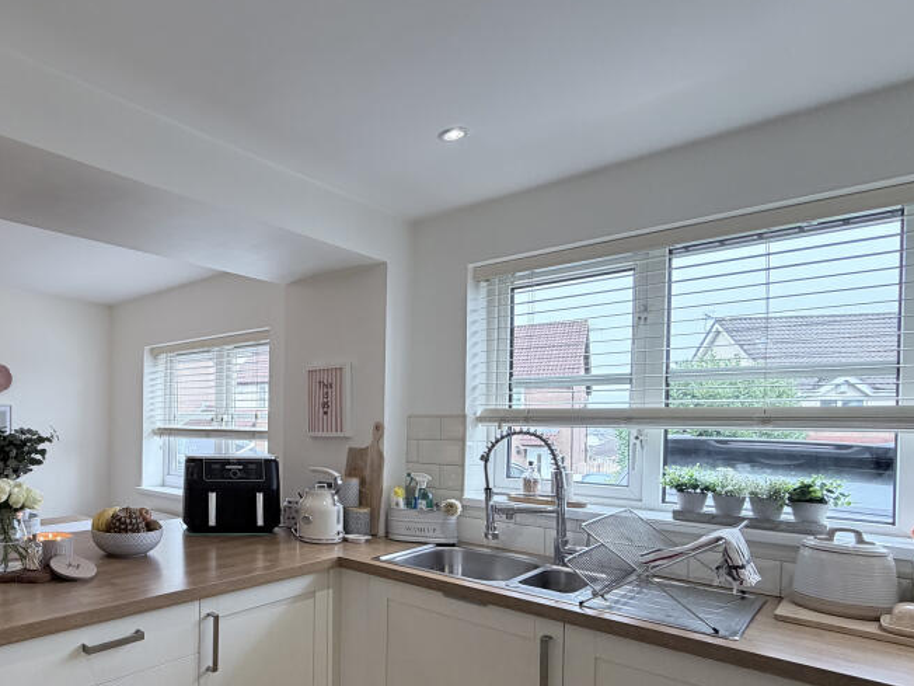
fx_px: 581
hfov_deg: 69.9
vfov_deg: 60.3
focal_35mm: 22
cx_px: 200
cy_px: 429
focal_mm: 2.22
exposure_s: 1/100
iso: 160
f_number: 2.2
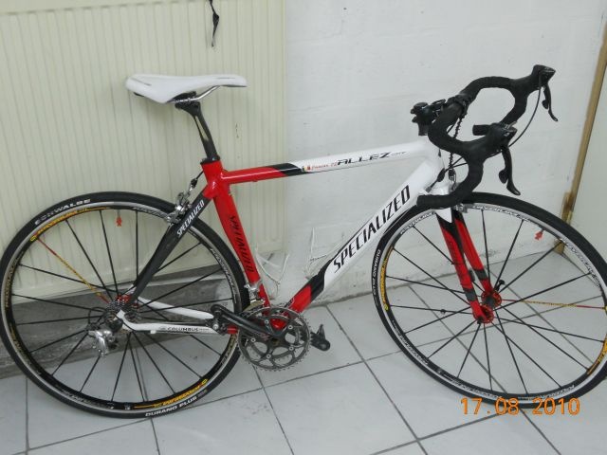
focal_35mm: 38
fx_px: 666
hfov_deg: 49.0
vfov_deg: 37.7
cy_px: 228
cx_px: 304
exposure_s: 1/30
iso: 320
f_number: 3.9
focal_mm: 6.9
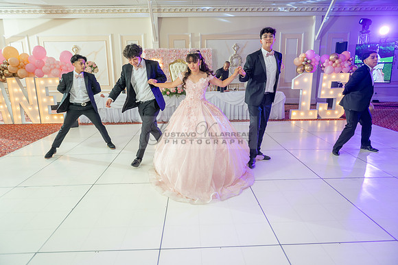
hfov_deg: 73.7
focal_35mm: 24
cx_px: 199
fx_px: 265
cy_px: 132
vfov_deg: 53.2
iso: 400
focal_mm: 24
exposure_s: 1/100
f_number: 2.8
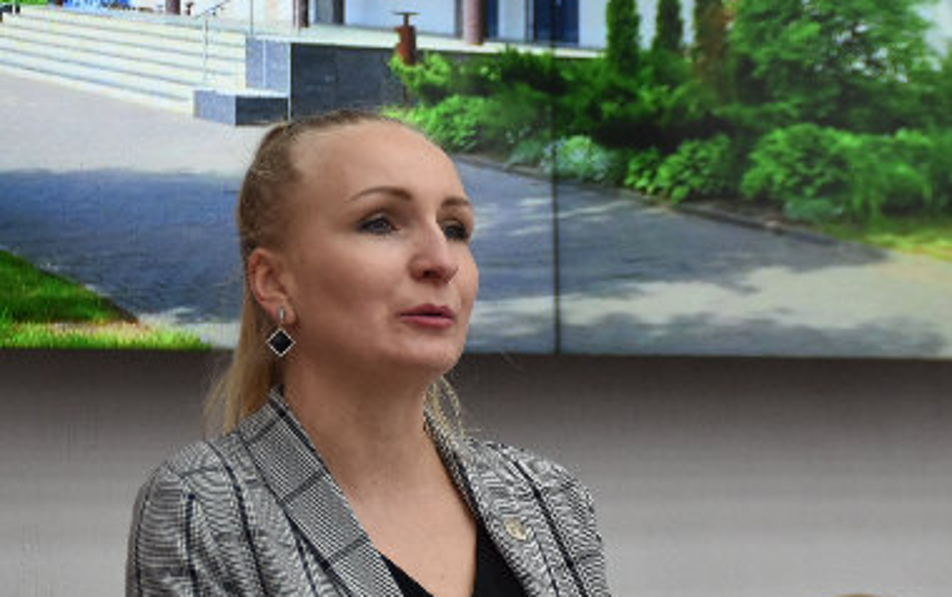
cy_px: 371
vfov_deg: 8.3
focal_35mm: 159
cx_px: 451
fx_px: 4128
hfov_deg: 13.2
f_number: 4.5
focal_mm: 48
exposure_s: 1/80
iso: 400
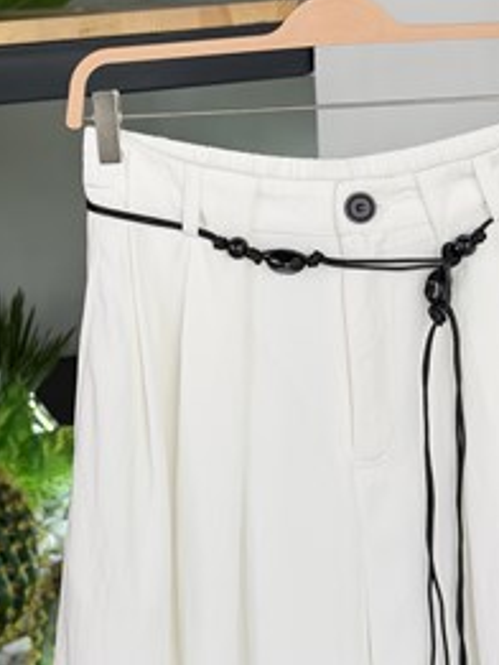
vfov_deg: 25.4
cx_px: 178
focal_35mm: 76
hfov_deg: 19.4
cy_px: 197
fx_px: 1460
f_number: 1.78
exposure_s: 1/324
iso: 64
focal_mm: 6.76
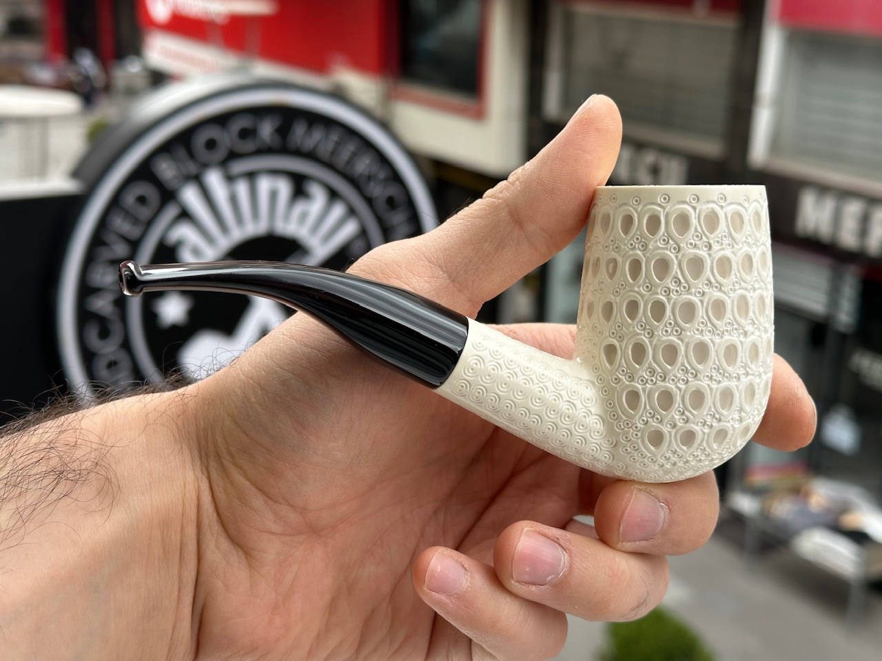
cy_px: 330
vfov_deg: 30.3
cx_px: 441
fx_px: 1223
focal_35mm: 48
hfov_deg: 39.7
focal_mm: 6.86
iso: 64
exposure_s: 1/519
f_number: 1.78
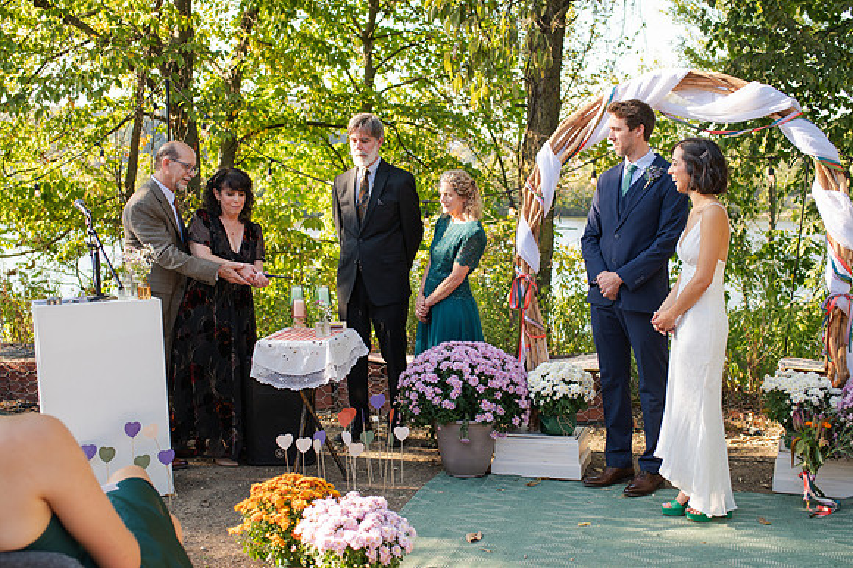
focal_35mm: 41
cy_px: 311
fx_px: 978
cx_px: 431
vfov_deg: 32.4
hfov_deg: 47.1
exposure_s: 1/1000
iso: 500
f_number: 3.5
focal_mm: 35
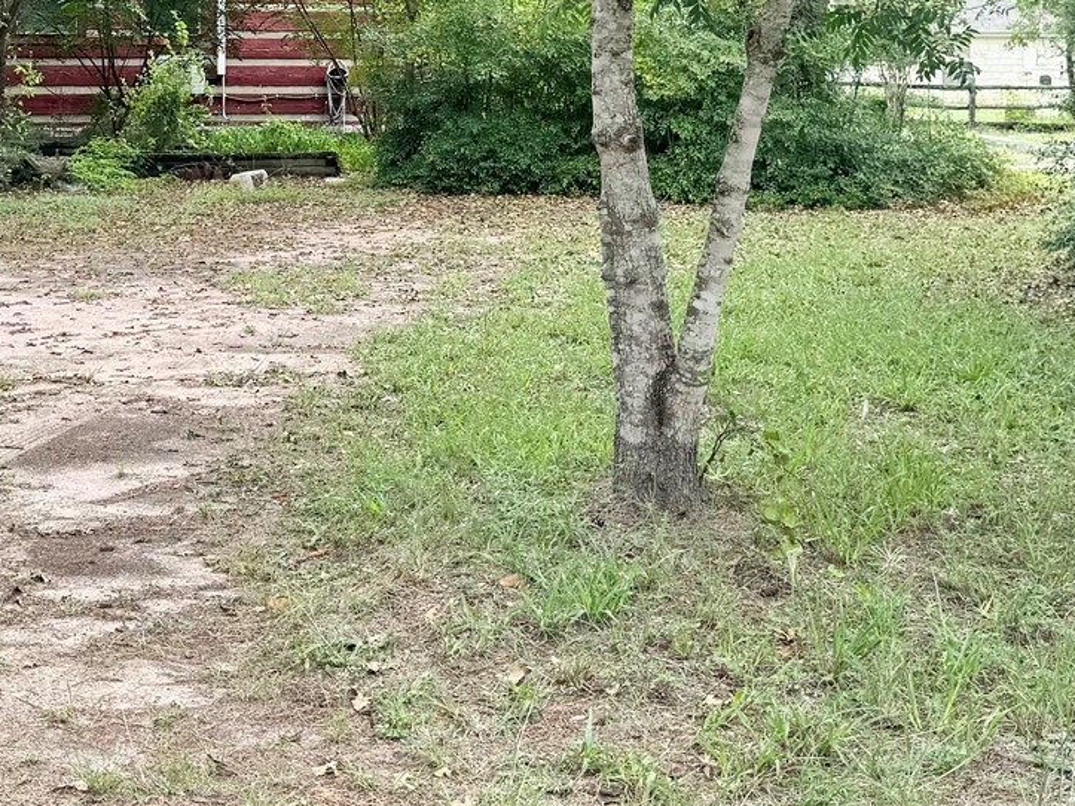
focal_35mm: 68
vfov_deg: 20.8
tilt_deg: +1.3
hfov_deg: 28.2
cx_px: 296
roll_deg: -1.3
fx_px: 2111
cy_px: -28
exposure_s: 1/900
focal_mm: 6.76
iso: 80
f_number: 1.78
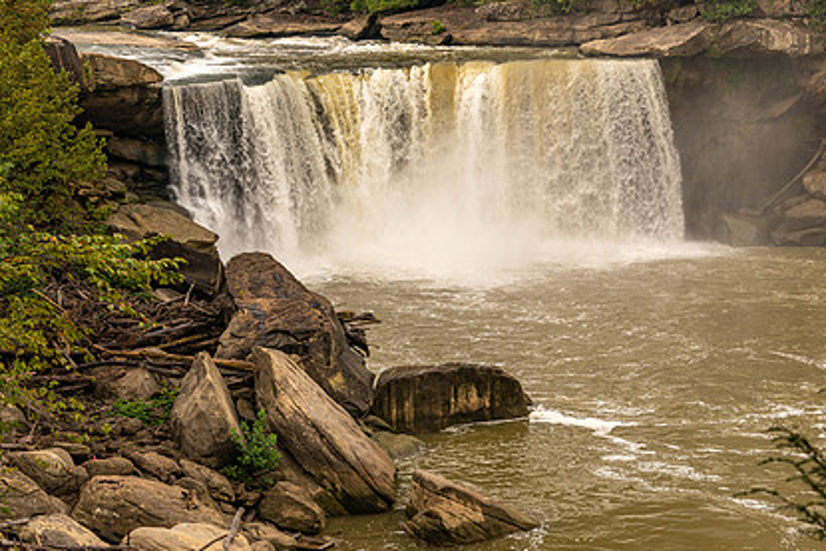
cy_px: 281
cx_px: 356
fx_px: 2502
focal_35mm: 109
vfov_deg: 12.6
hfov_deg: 18.7
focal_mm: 78
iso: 160
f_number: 8
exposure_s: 1/160
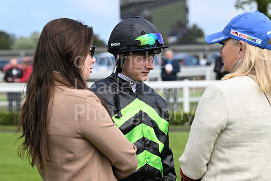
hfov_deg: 15.2
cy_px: 90
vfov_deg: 10.2
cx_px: 136
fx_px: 1016
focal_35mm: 135
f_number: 6.3
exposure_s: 1/1000
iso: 400
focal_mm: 135
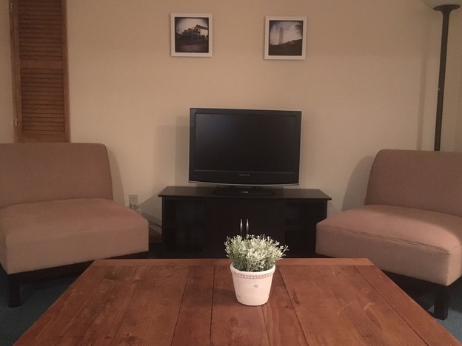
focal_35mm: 31
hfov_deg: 58.3
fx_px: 414
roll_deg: -1.1
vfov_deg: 45.4
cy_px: 181
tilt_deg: -7.5
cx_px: 234
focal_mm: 4.15
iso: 1000
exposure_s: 1/15
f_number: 2.2
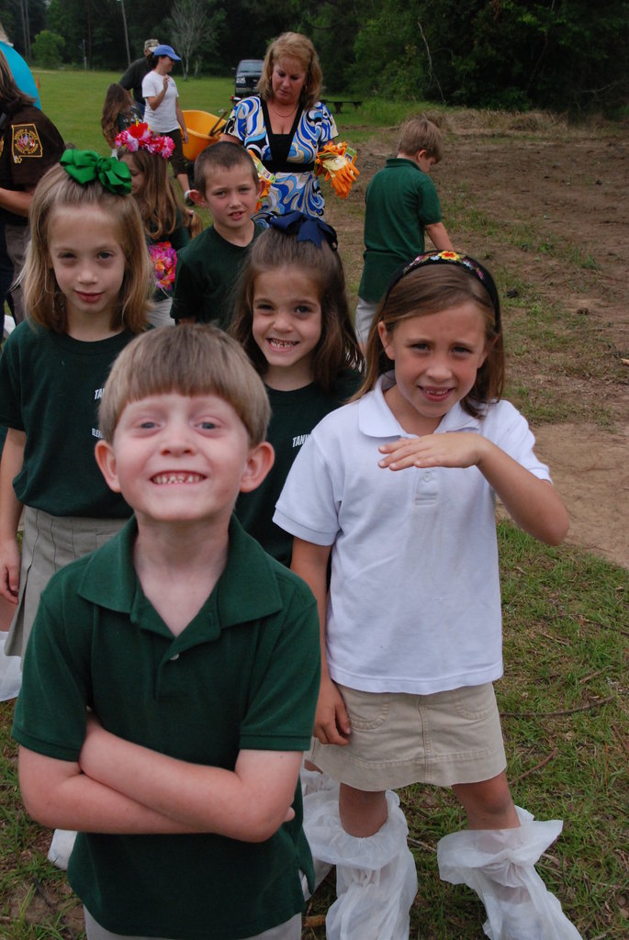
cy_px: 470
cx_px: 314
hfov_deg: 34.3
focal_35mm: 39
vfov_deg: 49.5
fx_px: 1020
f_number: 5.6
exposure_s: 1/1250
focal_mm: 26
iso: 1000
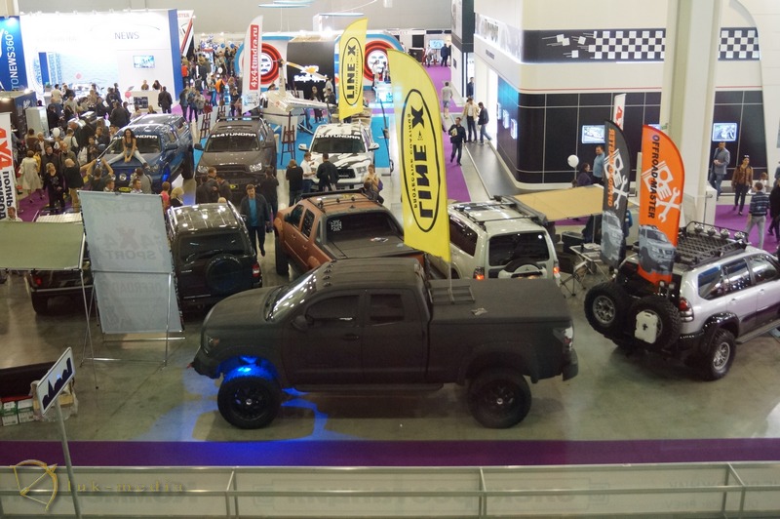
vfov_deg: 34.2
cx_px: 390
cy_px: 260
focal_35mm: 39
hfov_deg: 49.6
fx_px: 844
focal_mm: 26
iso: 1600
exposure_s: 1/50
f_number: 4.5
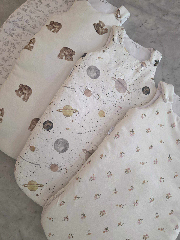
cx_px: 90
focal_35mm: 23
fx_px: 159
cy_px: 120
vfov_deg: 73.9
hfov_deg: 58.9
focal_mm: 6.3
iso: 320
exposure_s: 1/101
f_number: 1.7
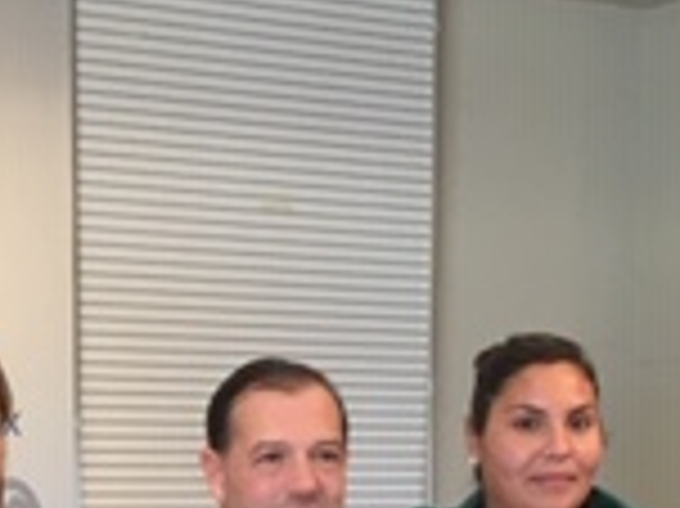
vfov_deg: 11.4
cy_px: 823
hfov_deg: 15.9
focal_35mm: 123
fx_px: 2414
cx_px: 113
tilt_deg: -6.2
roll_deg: -0.1
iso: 50
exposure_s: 1/33
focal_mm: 4.15
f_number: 2.2
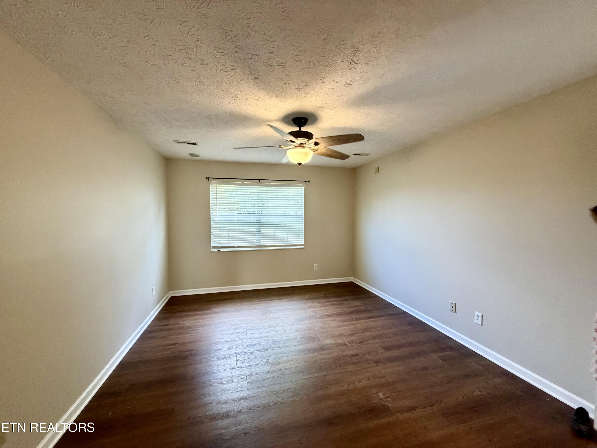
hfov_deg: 102.1
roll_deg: +0.9
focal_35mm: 14
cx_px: 298
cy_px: 224
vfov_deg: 85.7
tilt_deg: -0.6
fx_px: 241
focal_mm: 2.22
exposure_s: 1/120
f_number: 2.2
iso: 320
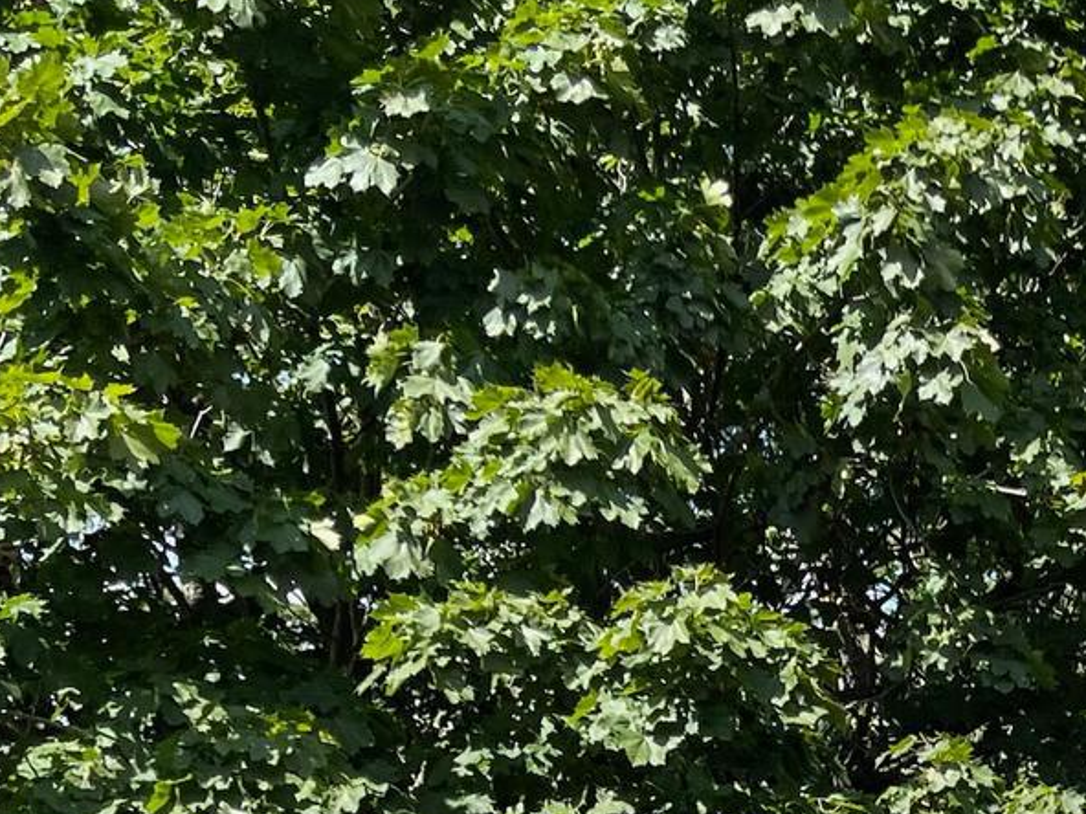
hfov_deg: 19.8
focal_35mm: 90
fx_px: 2824
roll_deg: +0.2
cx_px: 1447
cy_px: 1333
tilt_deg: -8.7
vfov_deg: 14.9
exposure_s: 1/2660
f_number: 1.6
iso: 32
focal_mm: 5.1
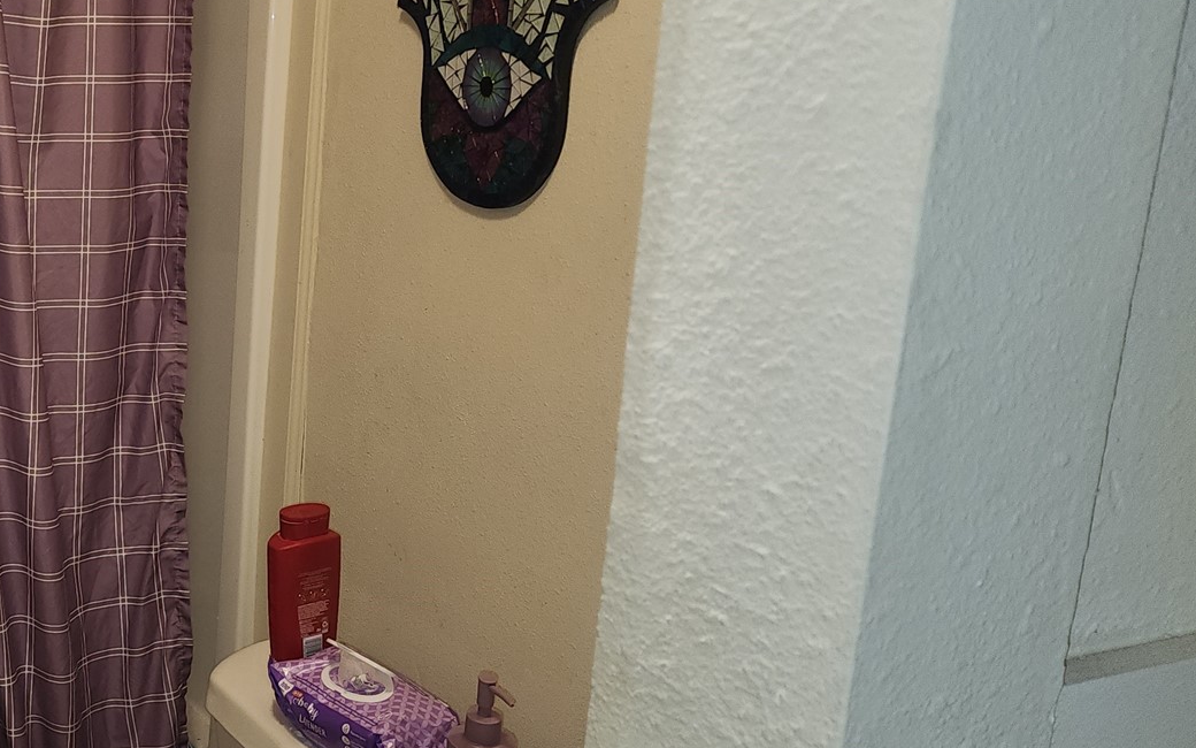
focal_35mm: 48
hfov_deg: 38.3
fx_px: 1565
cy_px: 389
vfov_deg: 26.9
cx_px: 72
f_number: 1.8
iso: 100
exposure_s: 1/40
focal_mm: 6.4
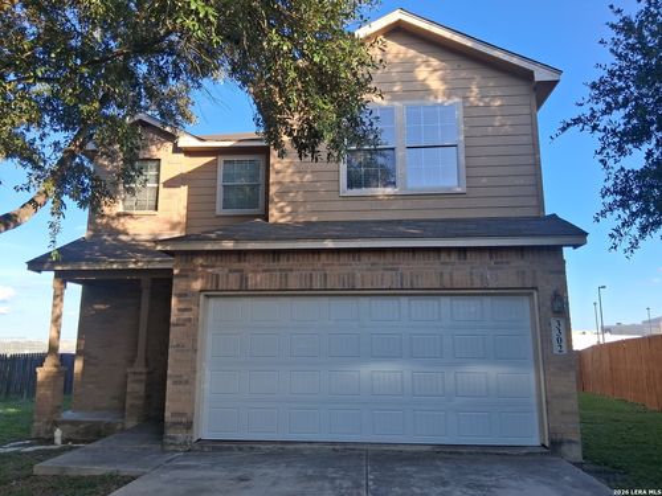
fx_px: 497
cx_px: 331
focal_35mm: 26
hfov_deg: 67.3
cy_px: 248
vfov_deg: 53.1
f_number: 1.8
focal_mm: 3.98
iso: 25
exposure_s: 1/225
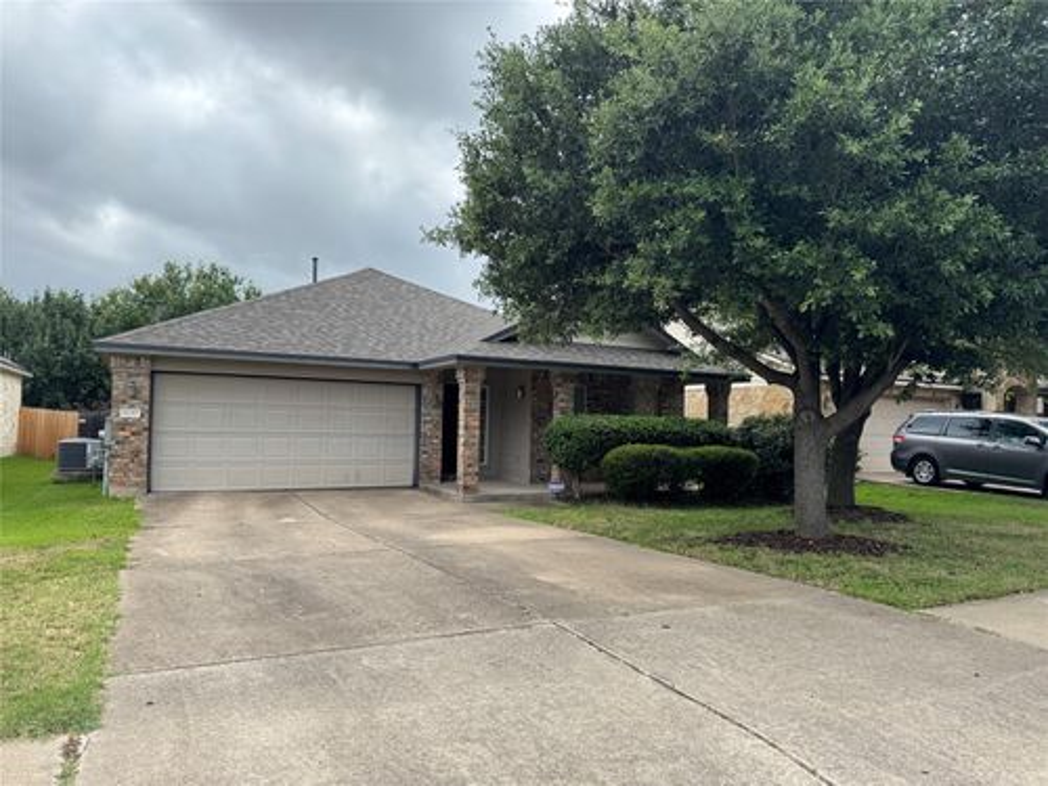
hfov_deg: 71.6
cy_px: 393
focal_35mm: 24
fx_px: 727
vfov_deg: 56.8
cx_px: 524
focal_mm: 6.76
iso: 80
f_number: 1.78
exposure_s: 1/1721
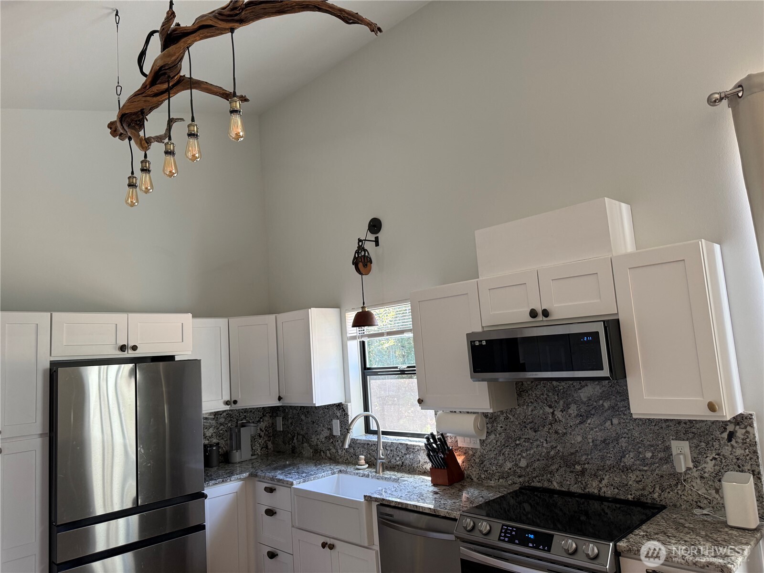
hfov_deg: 71.6
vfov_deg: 56.8
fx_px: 530
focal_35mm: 24
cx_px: 382
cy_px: 286
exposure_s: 1/118
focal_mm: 6.76
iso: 200
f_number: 1.78
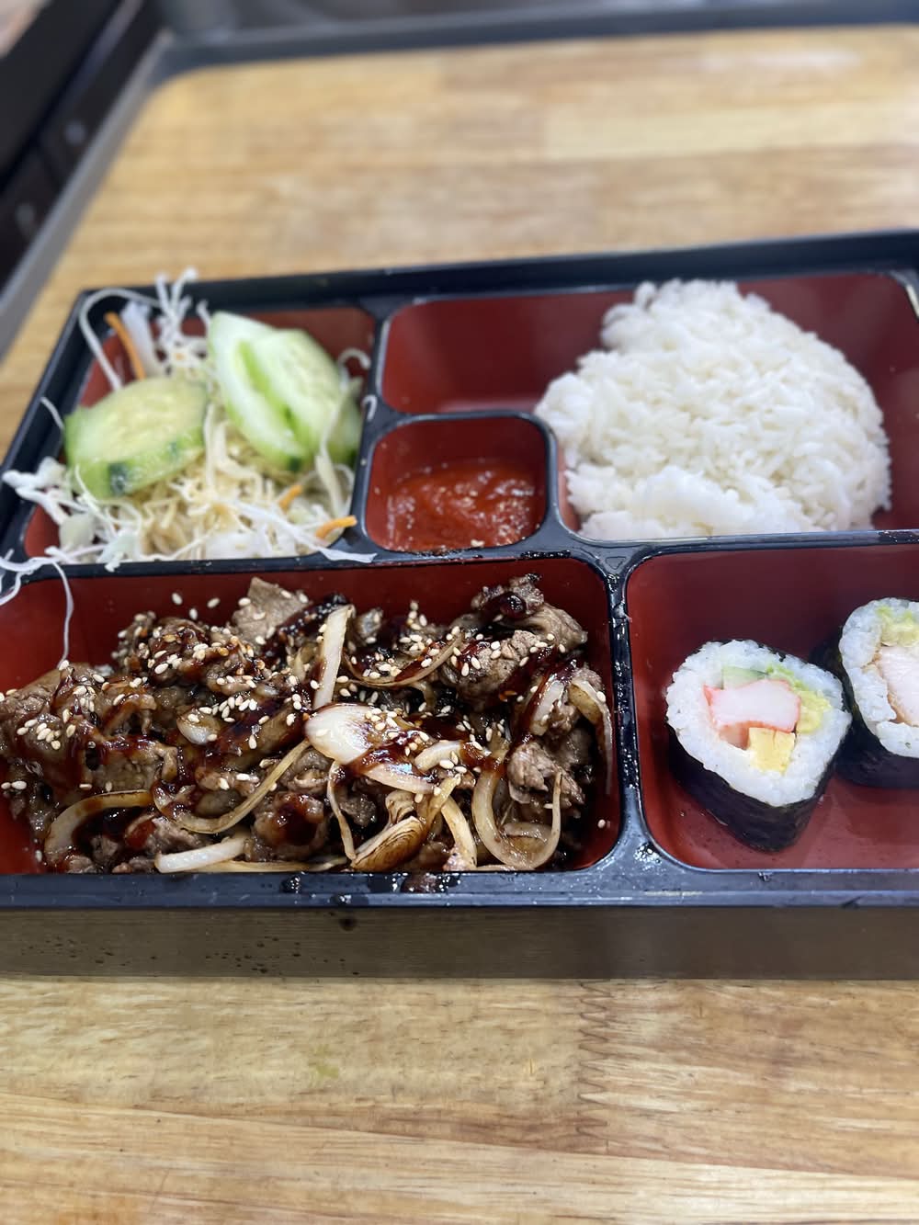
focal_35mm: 26
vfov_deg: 67.3
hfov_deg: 53.1
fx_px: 920
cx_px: 460
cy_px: 612
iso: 80
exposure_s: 1/50
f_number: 1.6
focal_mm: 5.1
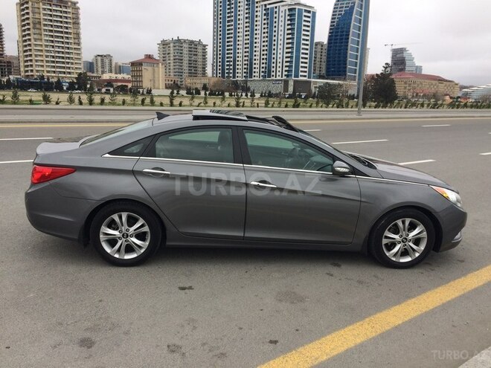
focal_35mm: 29
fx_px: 411
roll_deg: -2.3
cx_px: 246
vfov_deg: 48.2
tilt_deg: -13.0
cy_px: 184
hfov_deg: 61.7
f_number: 2.2
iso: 32
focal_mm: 4.15
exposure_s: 1/394
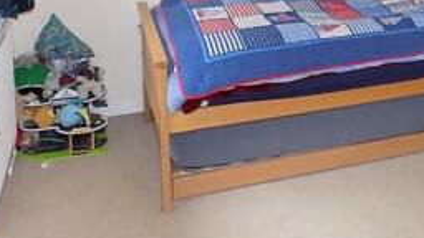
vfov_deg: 19.1
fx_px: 641
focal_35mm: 57
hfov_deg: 34.9
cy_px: -90
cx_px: 365
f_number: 3.1
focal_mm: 4
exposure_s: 1/30
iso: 220
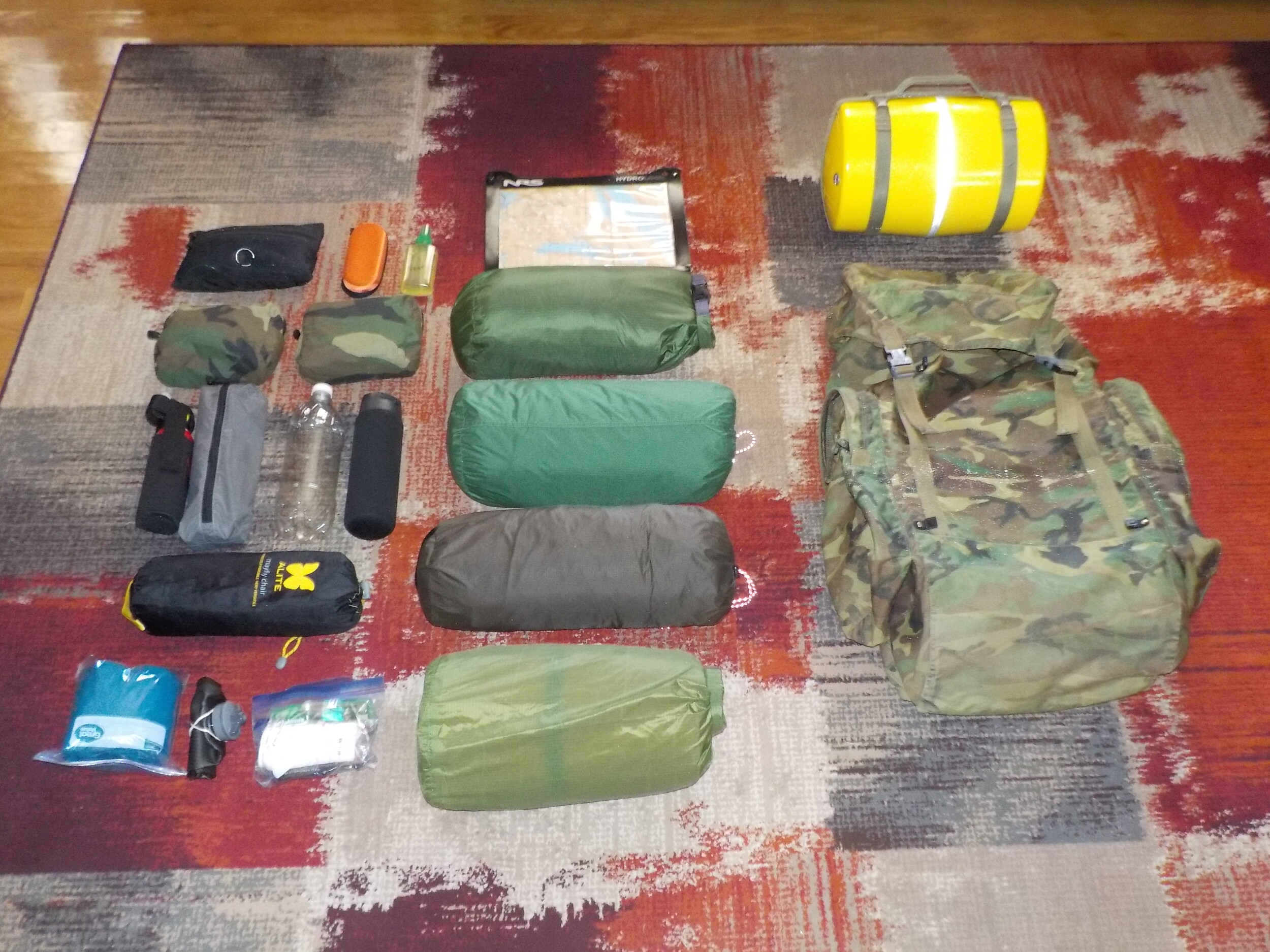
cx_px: 635
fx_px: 1101
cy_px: 476
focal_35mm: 30
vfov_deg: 46.8
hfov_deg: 60.0
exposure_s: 1/15
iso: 560
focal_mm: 4.1
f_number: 3.3
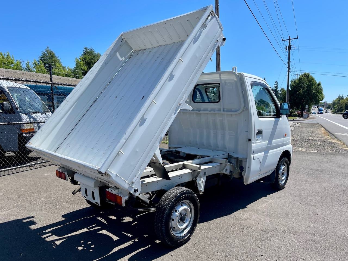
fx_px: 251
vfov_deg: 54.9
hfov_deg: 69.4
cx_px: 174
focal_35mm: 25
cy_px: 130
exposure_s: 1/2786
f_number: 1.6
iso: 32
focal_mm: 5.1
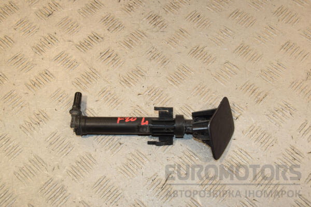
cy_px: 104
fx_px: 415
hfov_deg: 41.1
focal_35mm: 48
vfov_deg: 28.1
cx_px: 156
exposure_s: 1/200
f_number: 9
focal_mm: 32
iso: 800
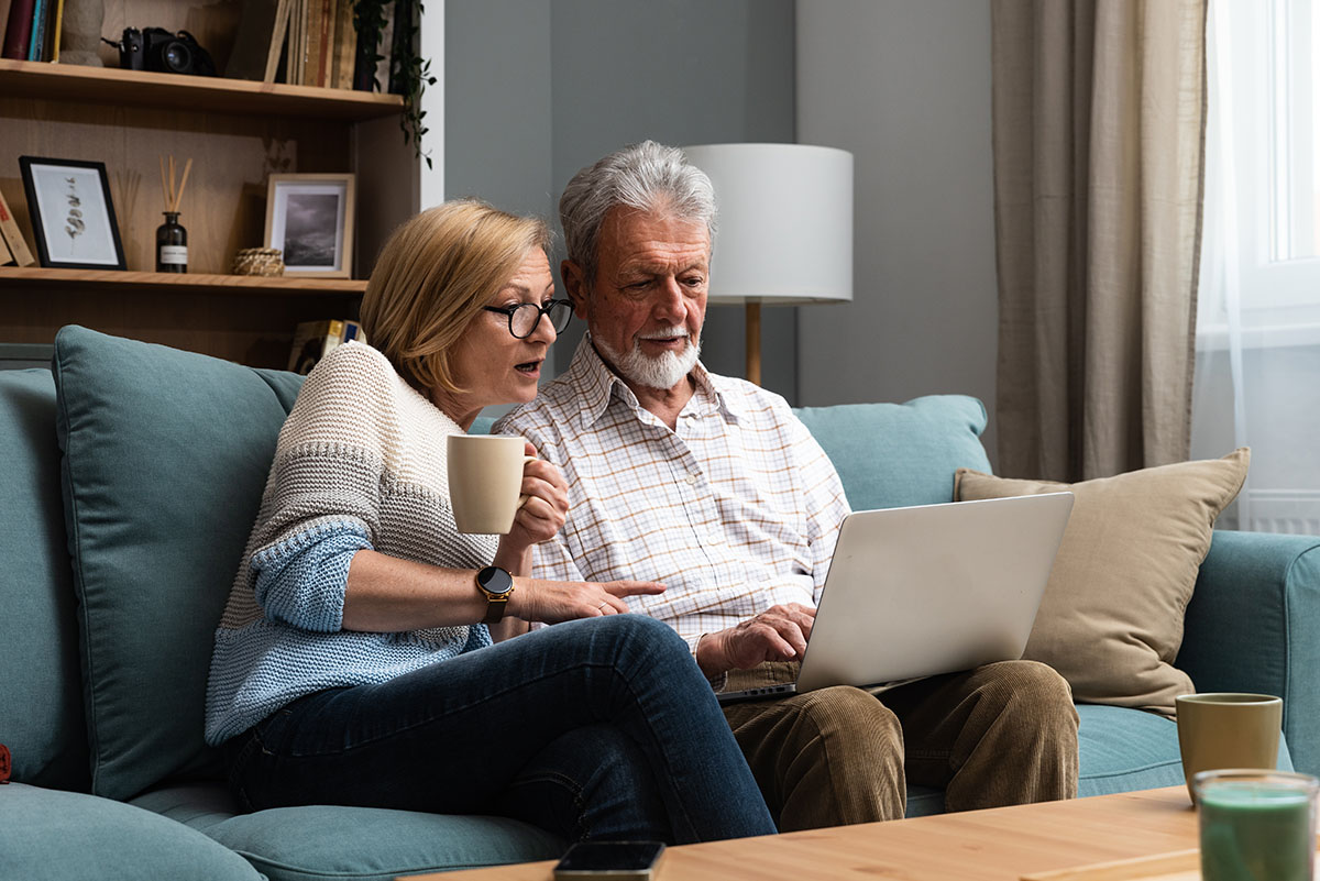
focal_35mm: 58
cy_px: 440
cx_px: 660
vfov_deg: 23.4
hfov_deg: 34.5
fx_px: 2127
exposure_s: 1/125
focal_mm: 58
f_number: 6.3
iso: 200
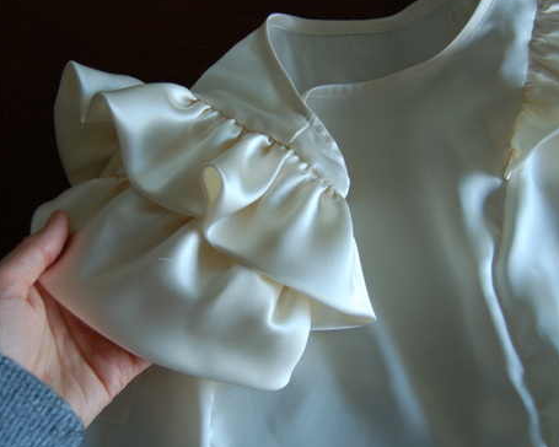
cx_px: 262
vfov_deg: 35.2
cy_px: 217
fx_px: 705
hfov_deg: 43.2
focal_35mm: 43
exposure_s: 1/60
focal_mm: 23
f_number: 4
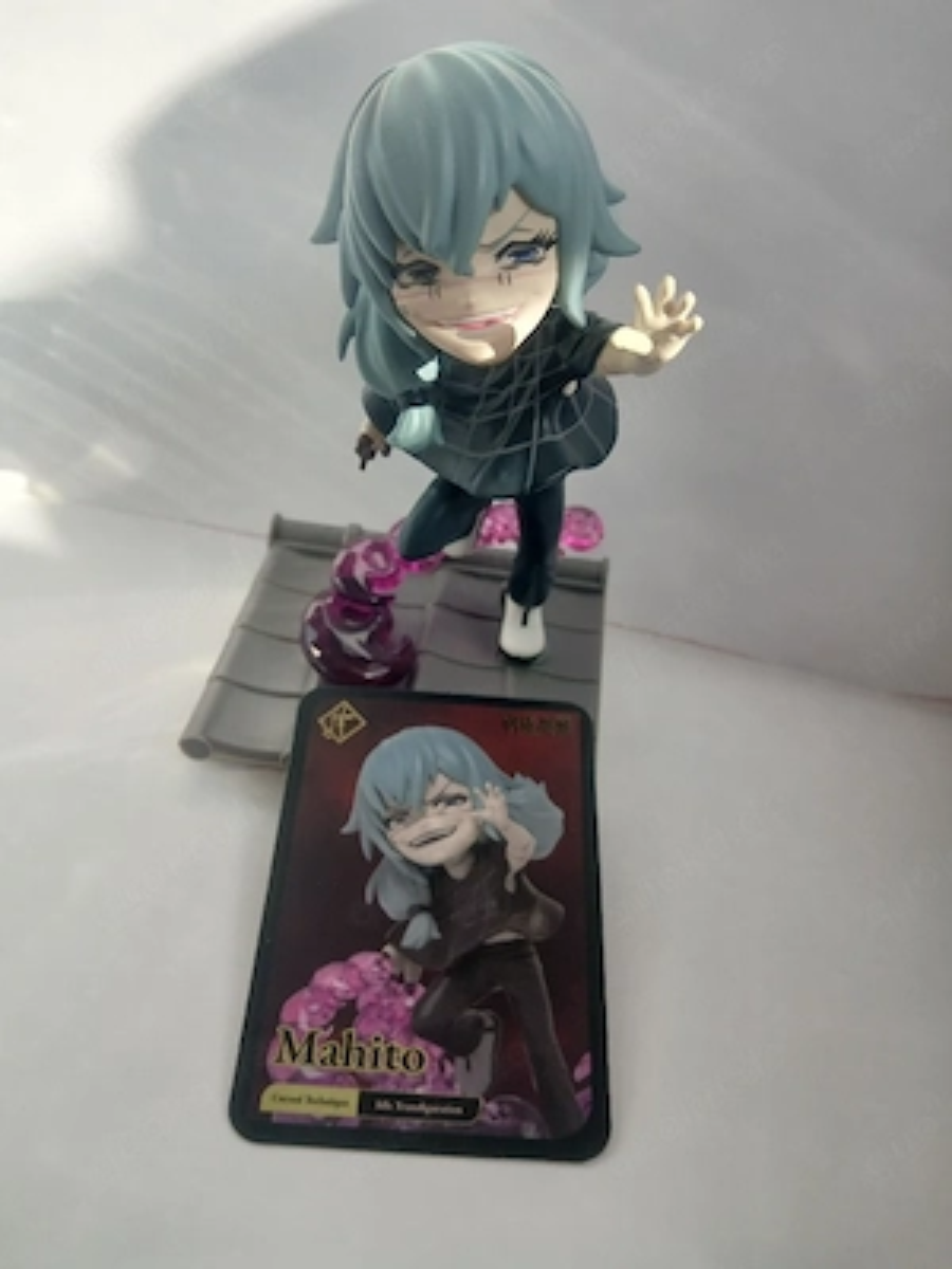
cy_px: 634
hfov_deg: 53.1
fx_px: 953
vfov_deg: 67.3
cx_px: 476
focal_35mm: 26
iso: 32
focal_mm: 3.98
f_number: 1.8
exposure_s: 1/101
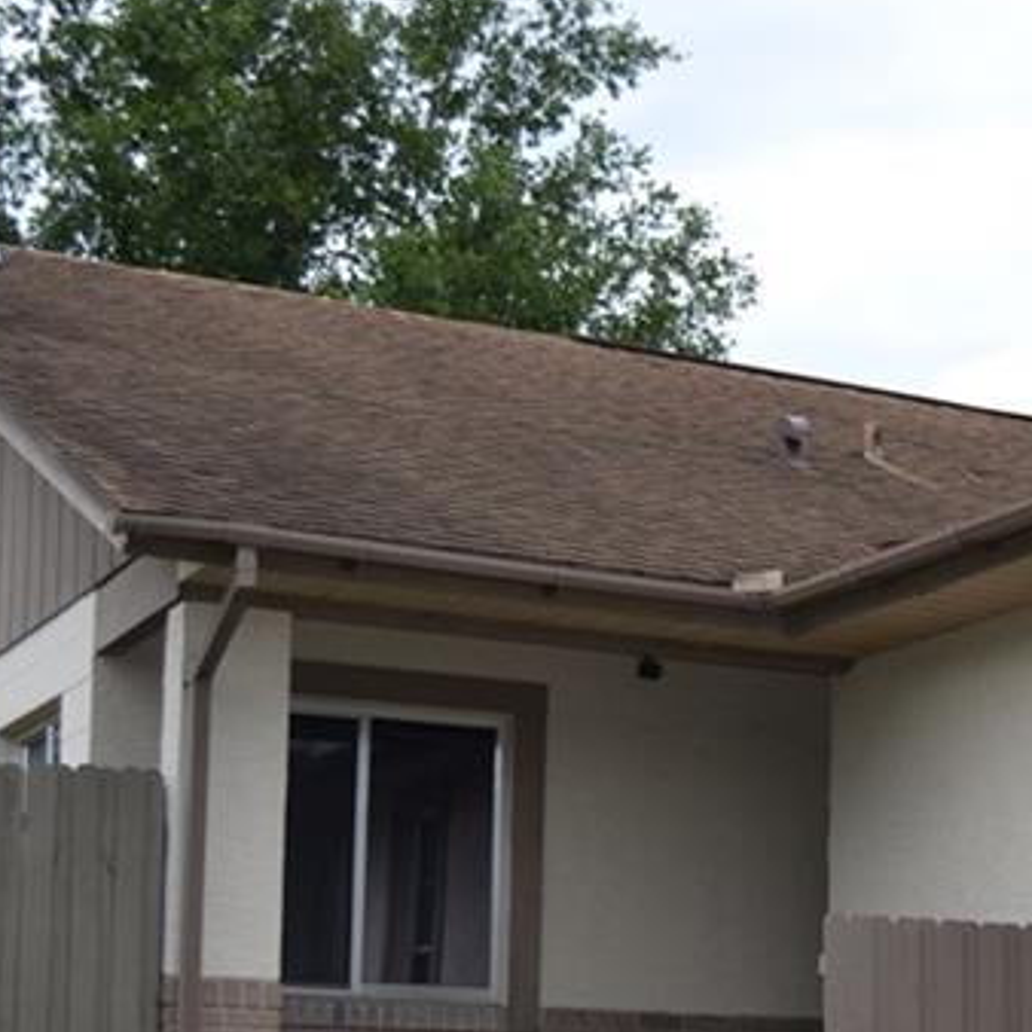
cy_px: 901
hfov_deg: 19.0
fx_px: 2867
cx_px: 1328
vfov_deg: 20.1
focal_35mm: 85
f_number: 4.5
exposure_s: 1/200
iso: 100
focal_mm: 22
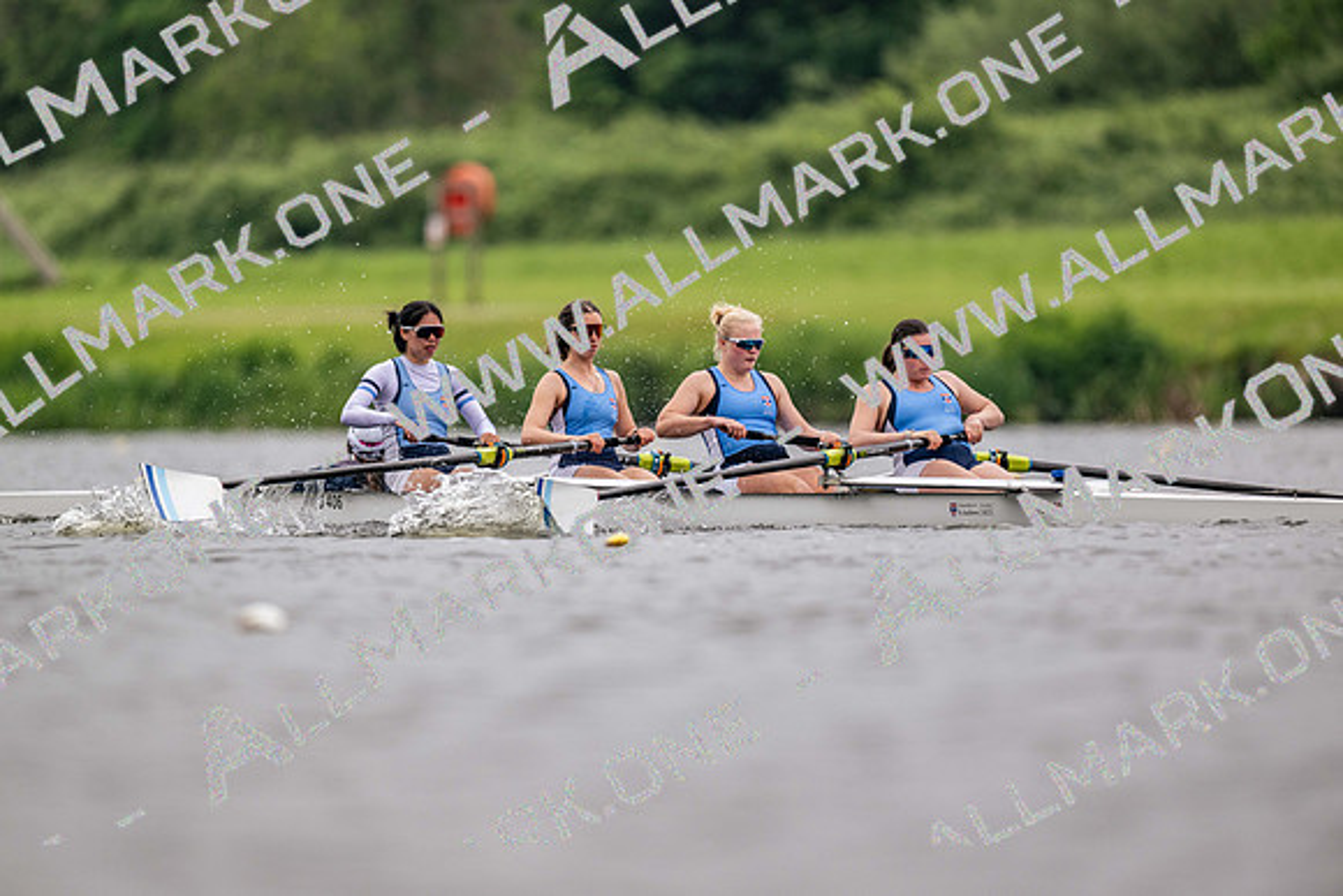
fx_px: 22388
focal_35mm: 600
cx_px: 672
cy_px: 448
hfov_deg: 3.4
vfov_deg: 2.3
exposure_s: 1/2000
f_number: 4
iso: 500
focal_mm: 600
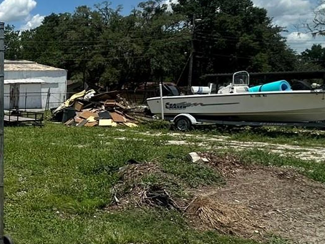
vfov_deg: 33.6
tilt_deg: -7.8
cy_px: 134
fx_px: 404
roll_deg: -1.4
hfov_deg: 32.2
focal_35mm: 43
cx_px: -106
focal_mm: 2.22
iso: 50
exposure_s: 1/2618
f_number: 2.2
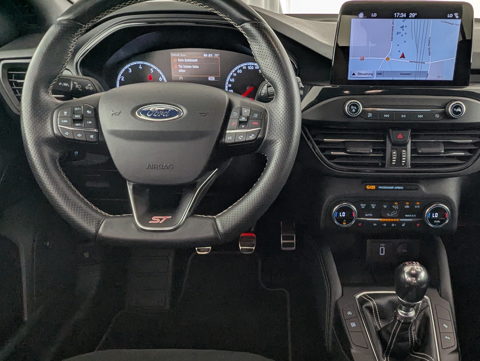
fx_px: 417
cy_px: 194
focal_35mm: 30
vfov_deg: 46.9
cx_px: 285
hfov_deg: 59.5
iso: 71
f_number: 2.2
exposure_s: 1/78.5
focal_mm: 2.35
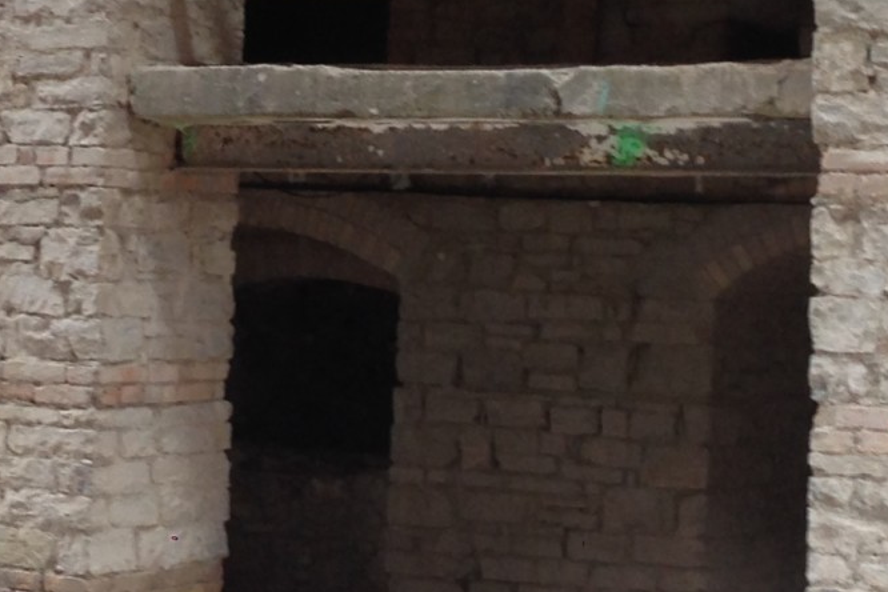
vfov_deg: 10.3
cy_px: 8
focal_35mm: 132
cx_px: 112
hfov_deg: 15.4
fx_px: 3256
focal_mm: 4.12
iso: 64
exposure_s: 1/20
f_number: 2.4
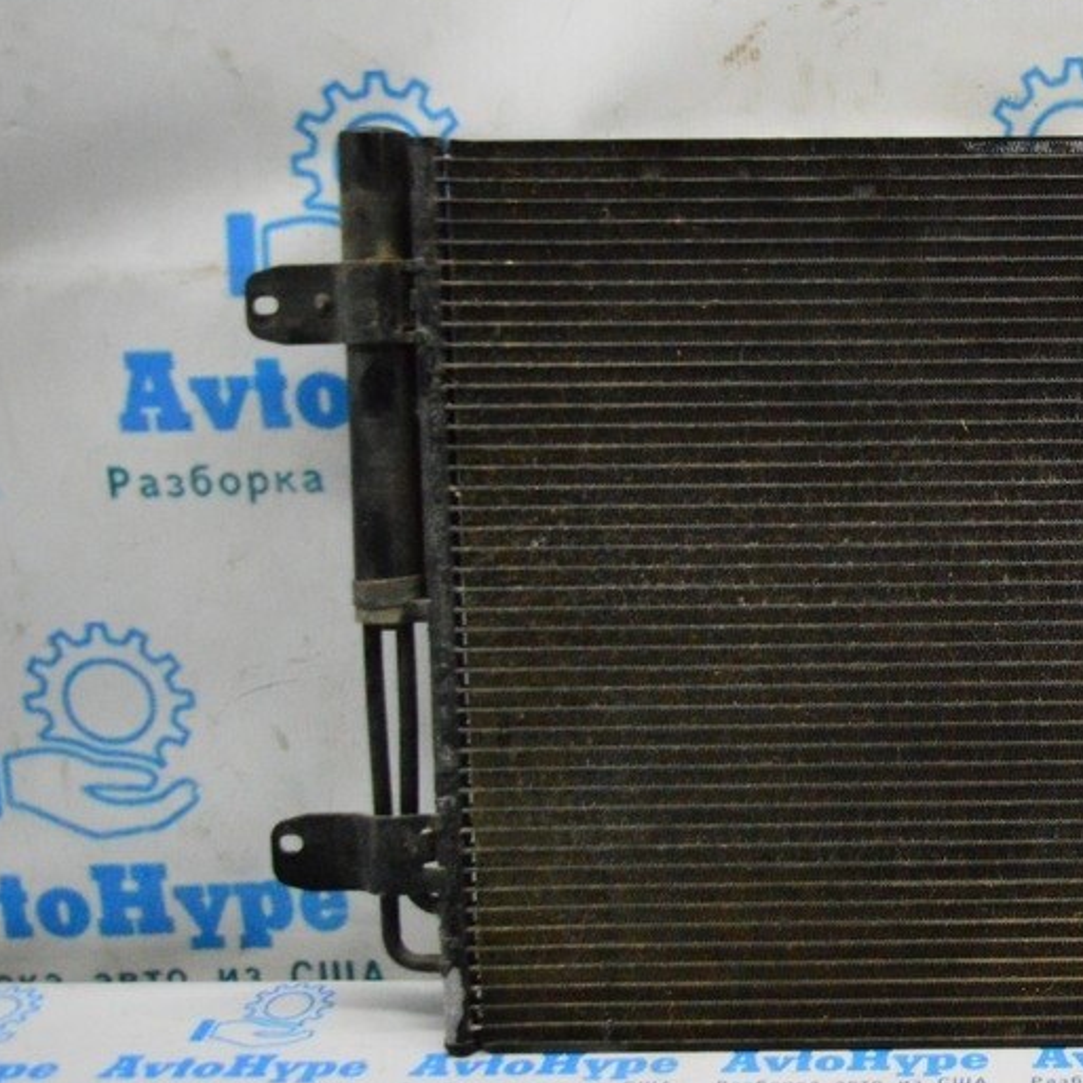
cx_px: 1064
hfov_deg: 26.7
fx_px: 2159
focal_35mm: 61
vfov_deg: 28.1
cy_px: 484
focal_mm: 24
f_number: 4
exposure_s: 1/800
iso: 6400
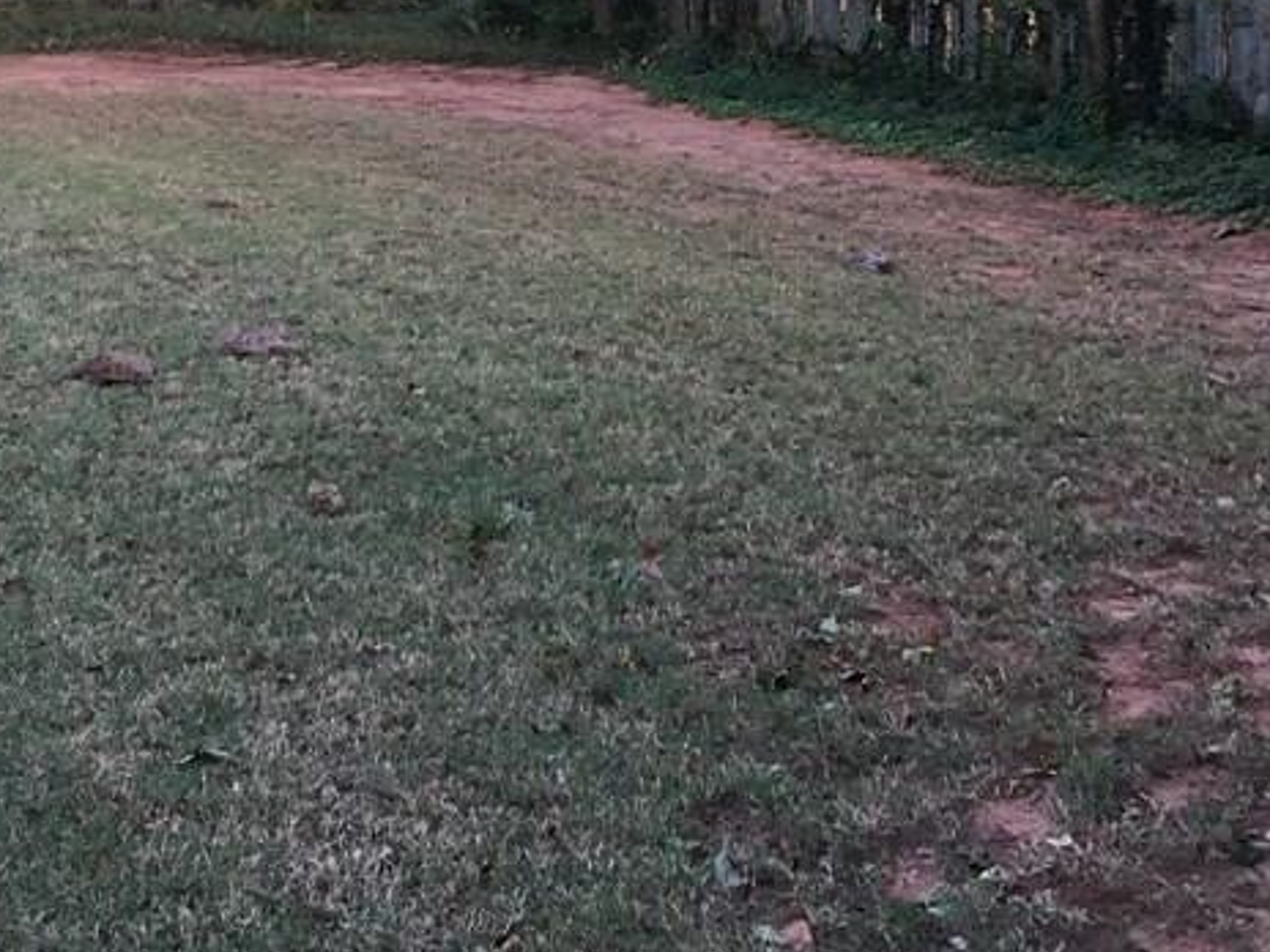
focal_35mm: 64
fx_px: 2348
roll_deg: +1.3
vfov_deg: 22.4
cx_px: 662
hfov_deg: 30.3
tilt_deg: -3.9
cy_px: 98
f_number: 2.2
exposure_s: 1/40
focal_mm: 4.15
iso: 25
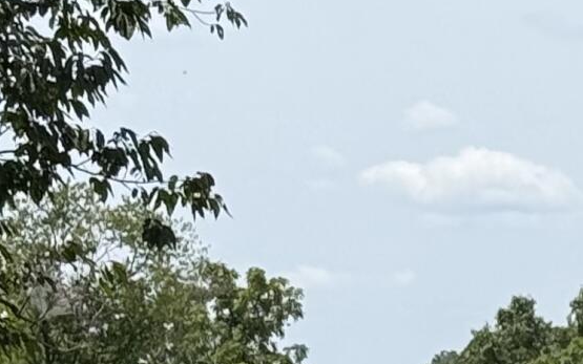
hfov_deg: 7.5
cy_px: 897
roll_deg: +0.4
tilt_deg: -4.3
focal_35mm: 275
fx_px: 4370
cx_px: 901
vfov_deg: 4.7
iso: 64
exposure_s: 1/4329
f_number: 1.78
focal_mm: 6.76
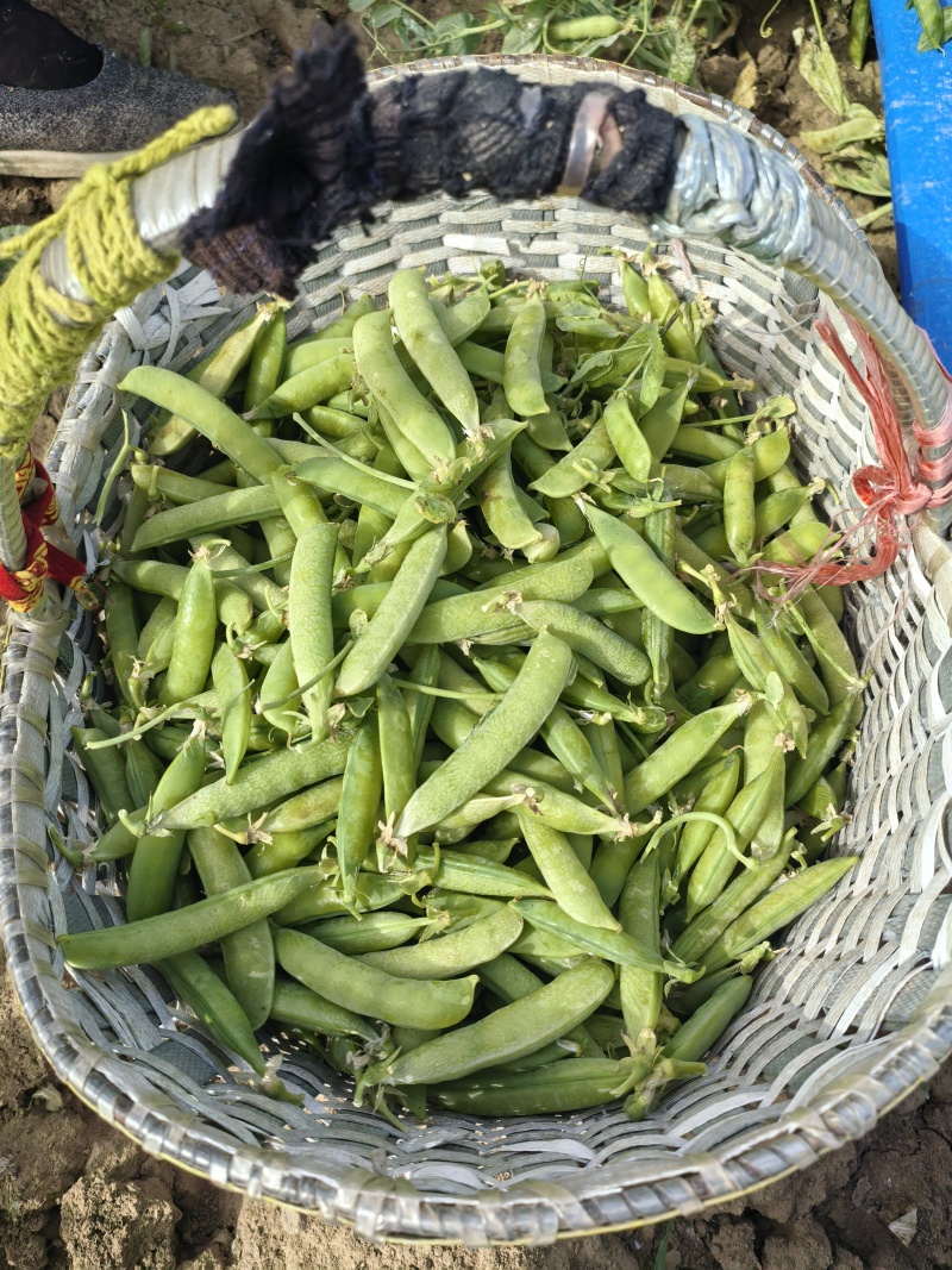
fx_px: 990
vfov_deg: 65.3
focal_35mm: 27
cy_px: 635
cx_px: 476
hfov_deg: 51.3
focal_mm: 5.52
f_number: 1.9
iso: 50
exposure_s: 1/2075
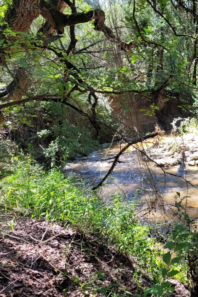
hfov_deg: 28.9
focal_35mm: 44
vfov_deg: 44.4
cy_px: 168
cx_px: 189
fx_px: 363
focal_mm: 5.4
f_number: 1.8
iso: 40
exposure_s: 1/178
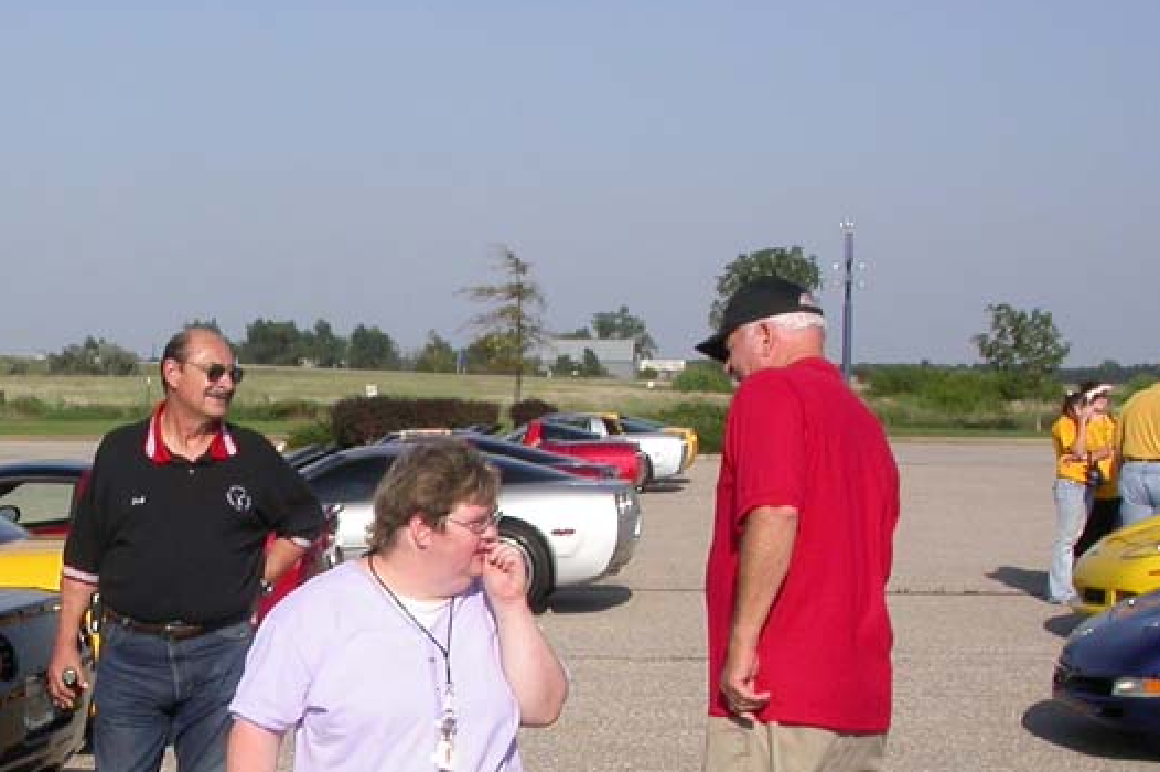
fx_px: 2479
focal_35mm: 77
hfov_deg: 25.6
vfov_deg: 17.5
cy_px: 646
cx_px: 135
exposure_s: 1/388
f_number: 7.5
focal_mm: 7.85
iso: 100
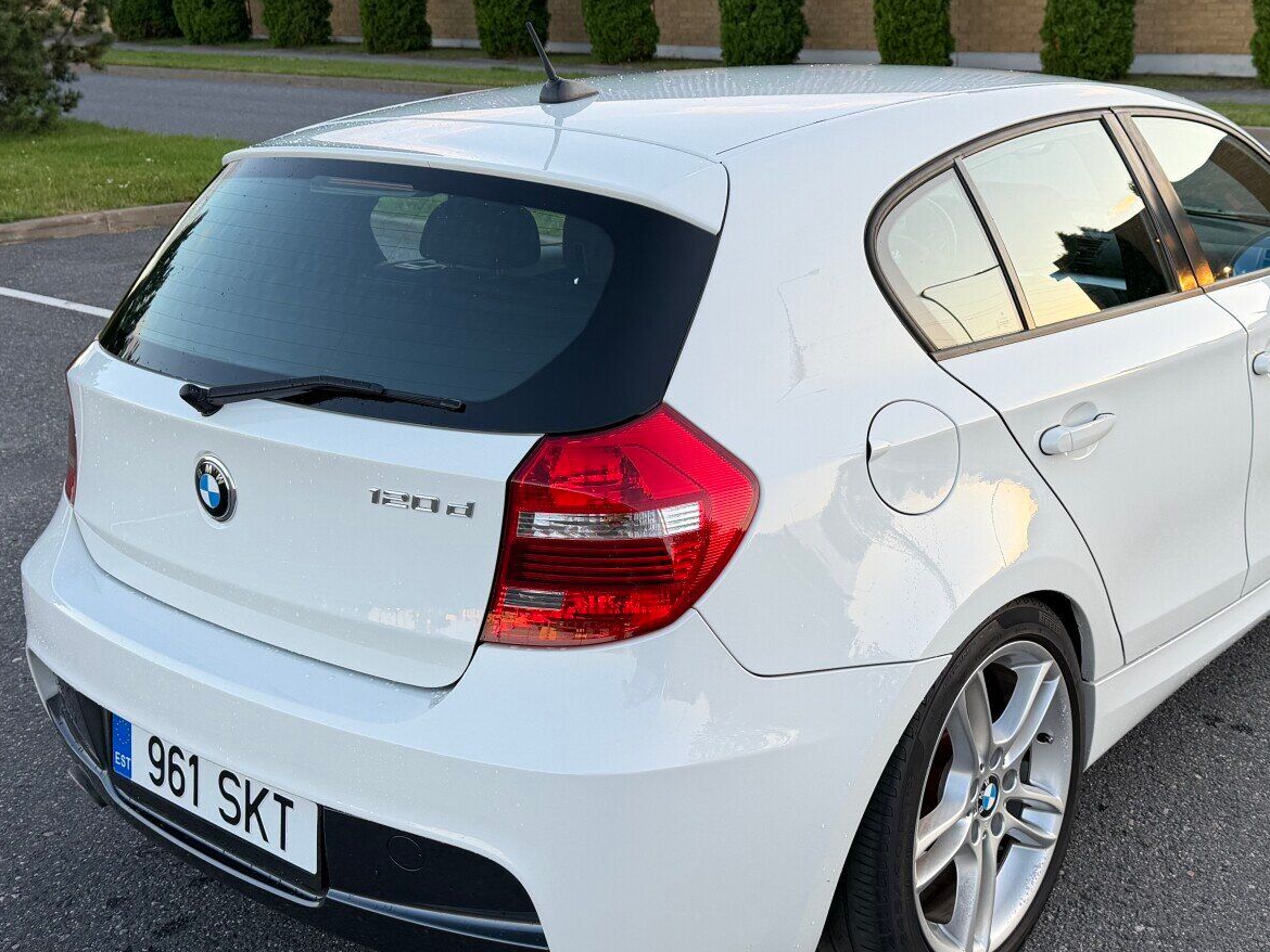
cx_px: 864
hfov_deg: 45.9
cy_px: 375
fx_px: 1468
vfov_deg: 35.8
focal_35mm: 40
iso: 64
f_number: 1.78
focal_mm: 6.76
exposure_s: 1/288
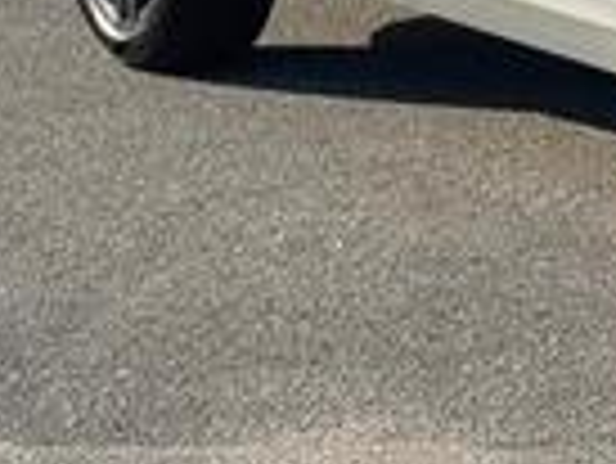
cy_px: -230
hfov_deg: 10.6
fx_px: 3153
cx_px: 1025
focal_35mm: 177
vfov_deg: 8.2
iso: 80
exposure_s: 1/5848
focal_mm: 6.76
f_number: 1.78
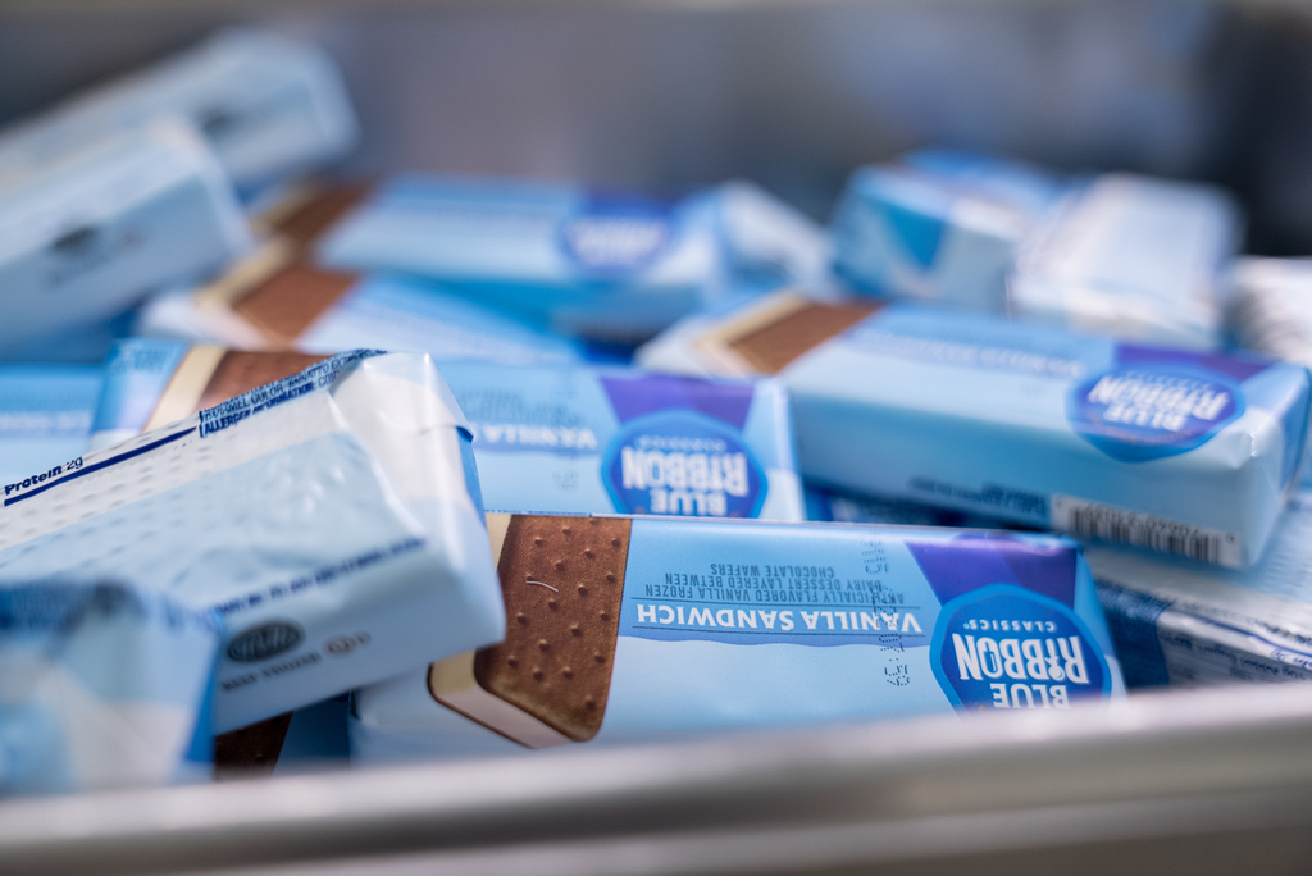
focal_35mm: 44
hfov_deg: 44.5
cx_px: 656
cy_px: 438
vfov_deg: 30.6
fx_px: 1604
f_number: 2.8
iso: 500
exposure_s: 1/125
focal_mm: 44
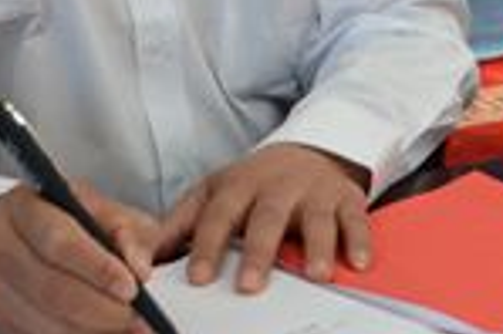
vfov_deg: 8.6
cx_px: 756
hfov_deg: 12.4
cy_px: -121
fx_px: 2191
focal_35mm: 157
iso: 1600
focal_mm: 26
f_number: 4.5
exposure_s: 1/80
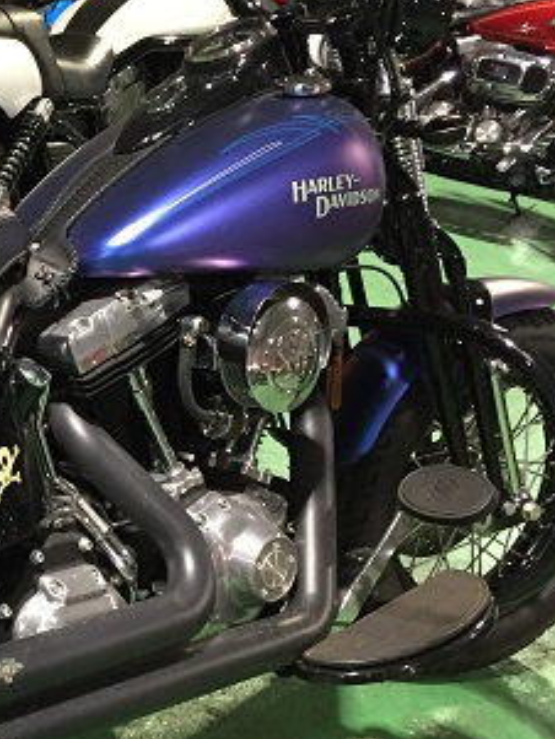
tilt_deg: -23.8
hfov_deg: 20.1
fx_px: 1453
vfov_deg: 28.5
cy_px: 404
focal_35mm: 68
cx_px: -128
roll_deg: -11.2
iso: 200
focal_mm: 4.15
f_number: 2.2
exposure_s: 1/30
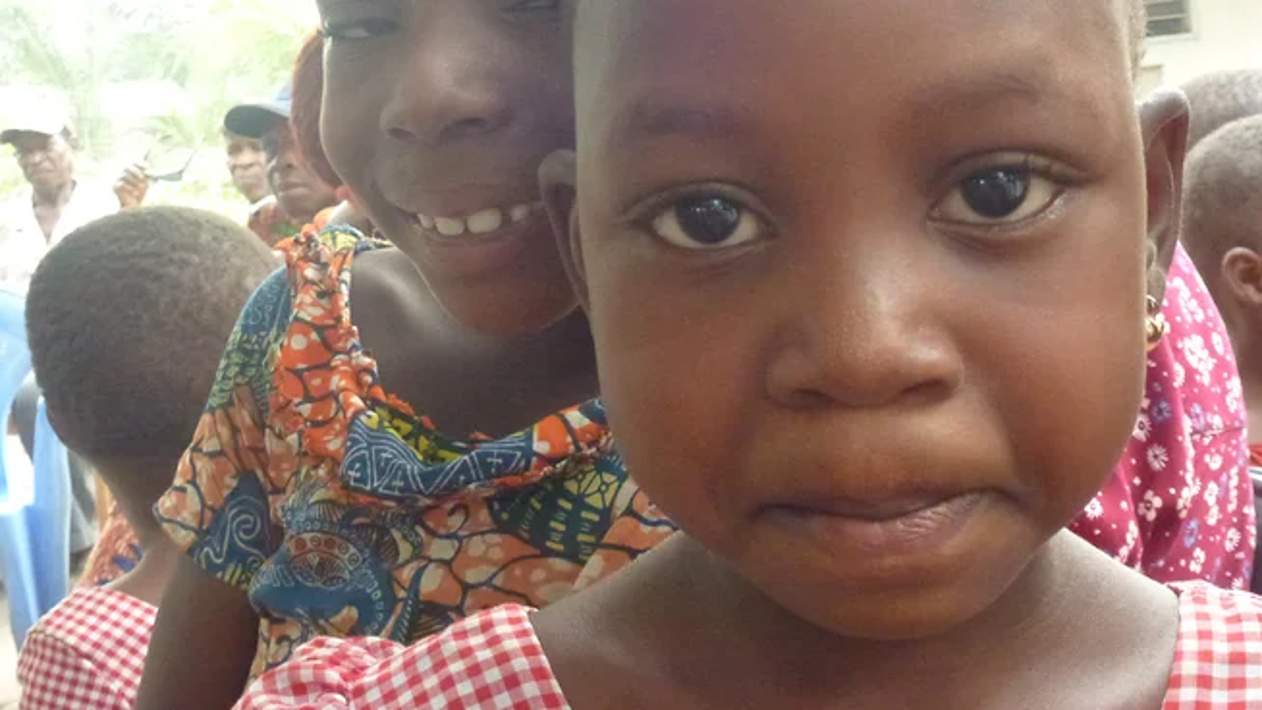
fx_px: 1473
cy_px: 193
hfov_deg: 46.4
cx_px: 625
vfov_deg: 26.8
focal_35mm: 44
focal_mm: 5.9
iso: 800
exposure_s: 1/125
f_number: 3.6
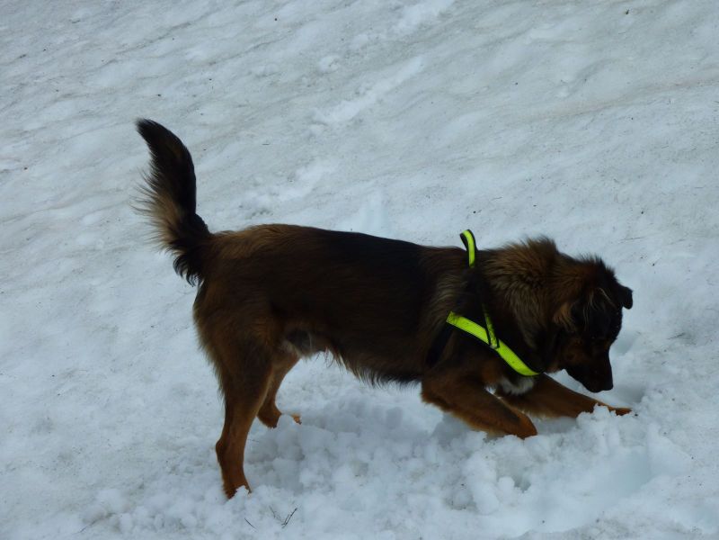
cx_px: 360
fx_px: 2306
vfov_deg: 13.3
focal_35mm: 111
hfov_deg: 17.7
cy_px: 270
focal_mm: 18.2
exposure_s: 1/800
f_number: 5.6
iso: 80
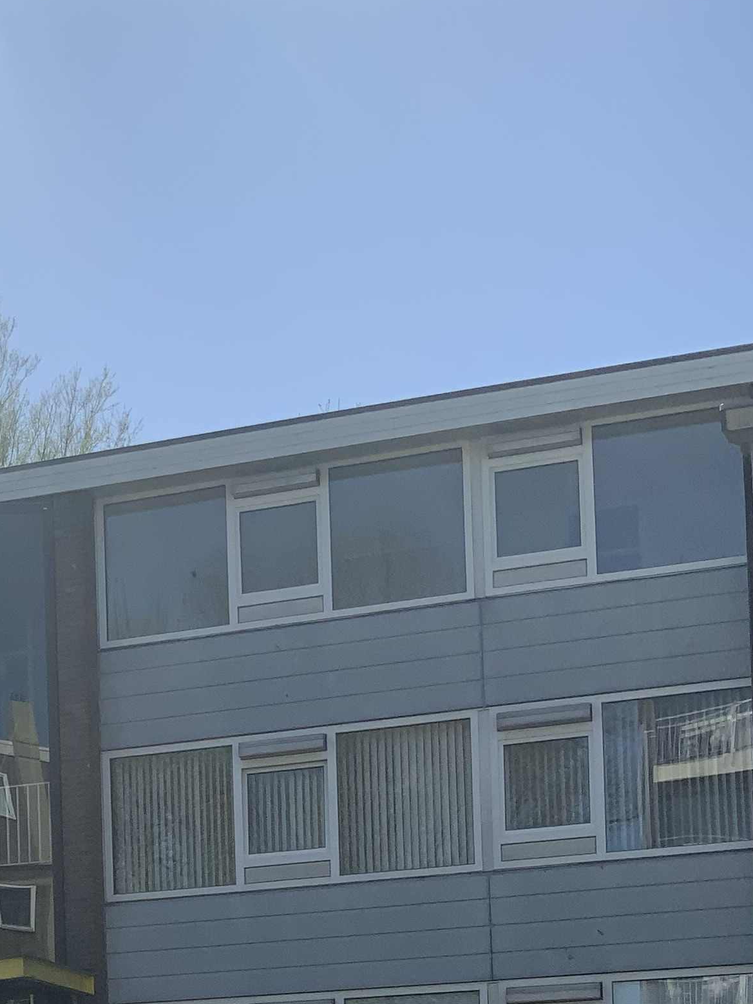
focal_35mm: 75
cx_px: -141
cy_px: 1134
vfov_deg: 24.1
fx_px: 2176
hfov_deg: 18.6
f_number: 1.8
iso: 16
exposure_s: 1/2667
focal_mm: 3
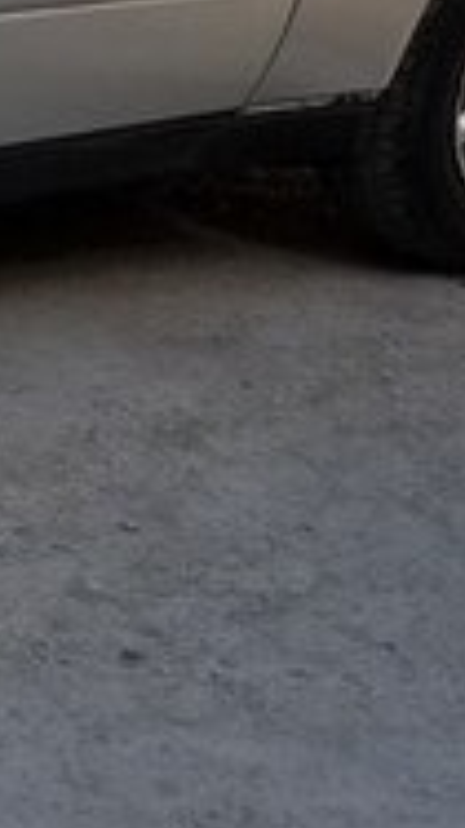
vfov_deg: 21.2
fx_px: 2195
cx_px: -678
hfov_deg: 10.3
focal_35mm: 100
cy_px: 241
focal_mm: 4.2
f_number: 1.7
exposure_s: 1/742
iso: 50
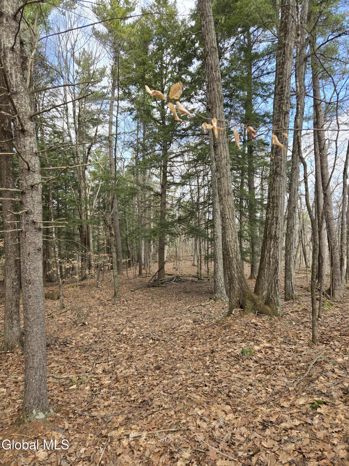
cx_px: 174
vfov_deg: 73.9
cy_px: 233
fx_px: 309
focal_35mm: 23
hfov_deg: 58.9
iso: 25
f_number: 1.8
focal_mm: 5.4
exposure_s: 1/338
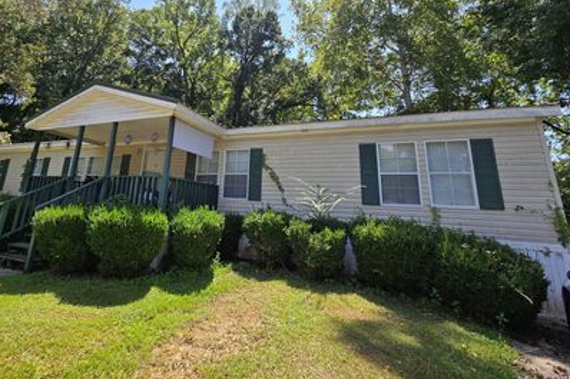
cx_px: 245
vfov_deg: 68.4
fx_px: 269
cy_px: 127
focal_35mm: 17
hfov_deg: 92.7
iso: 50
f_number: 2.2
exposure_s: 1/1406
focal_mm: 2.2
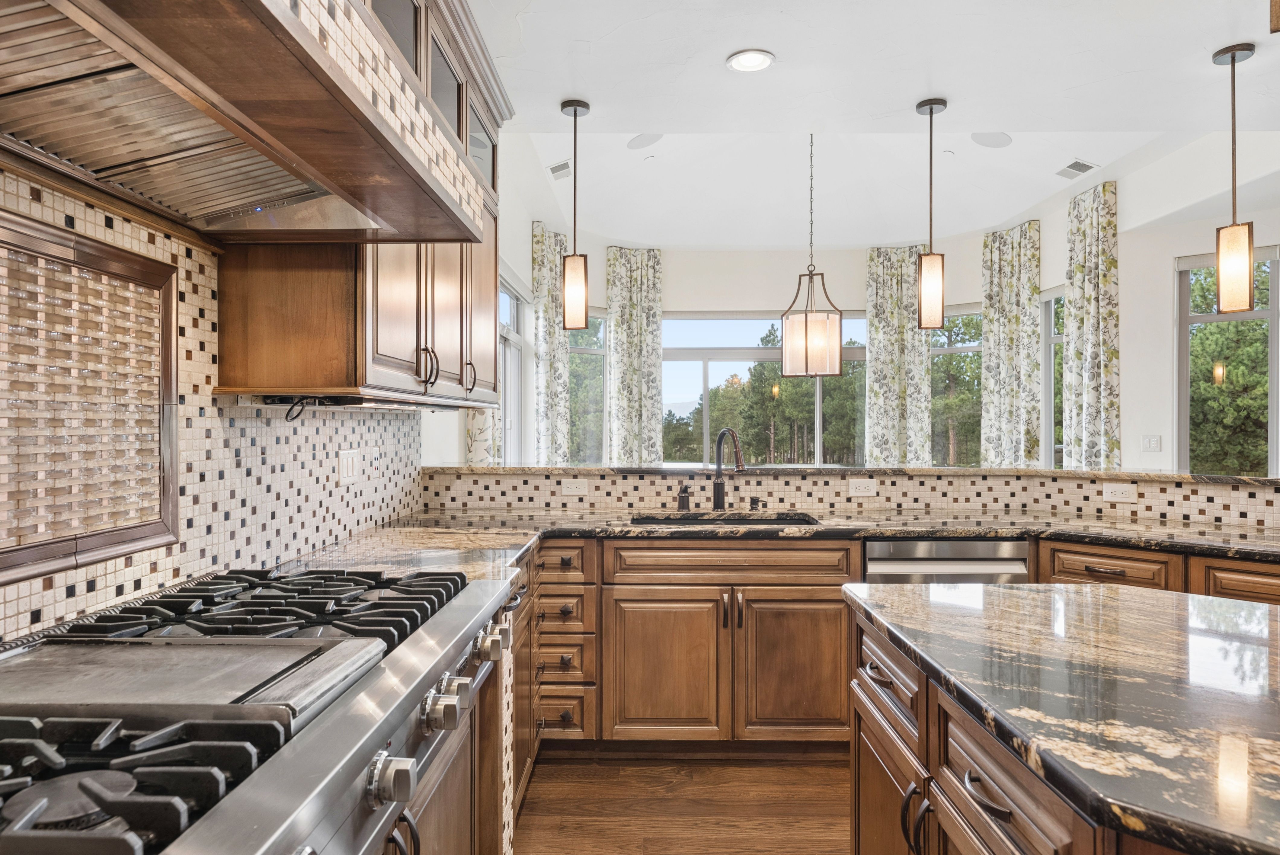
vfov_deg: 59.6
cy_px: 428
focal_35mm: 21
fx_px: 747
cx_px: 640
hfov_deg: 81.2
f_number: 8
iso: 800
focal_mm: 21
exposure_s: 1/25
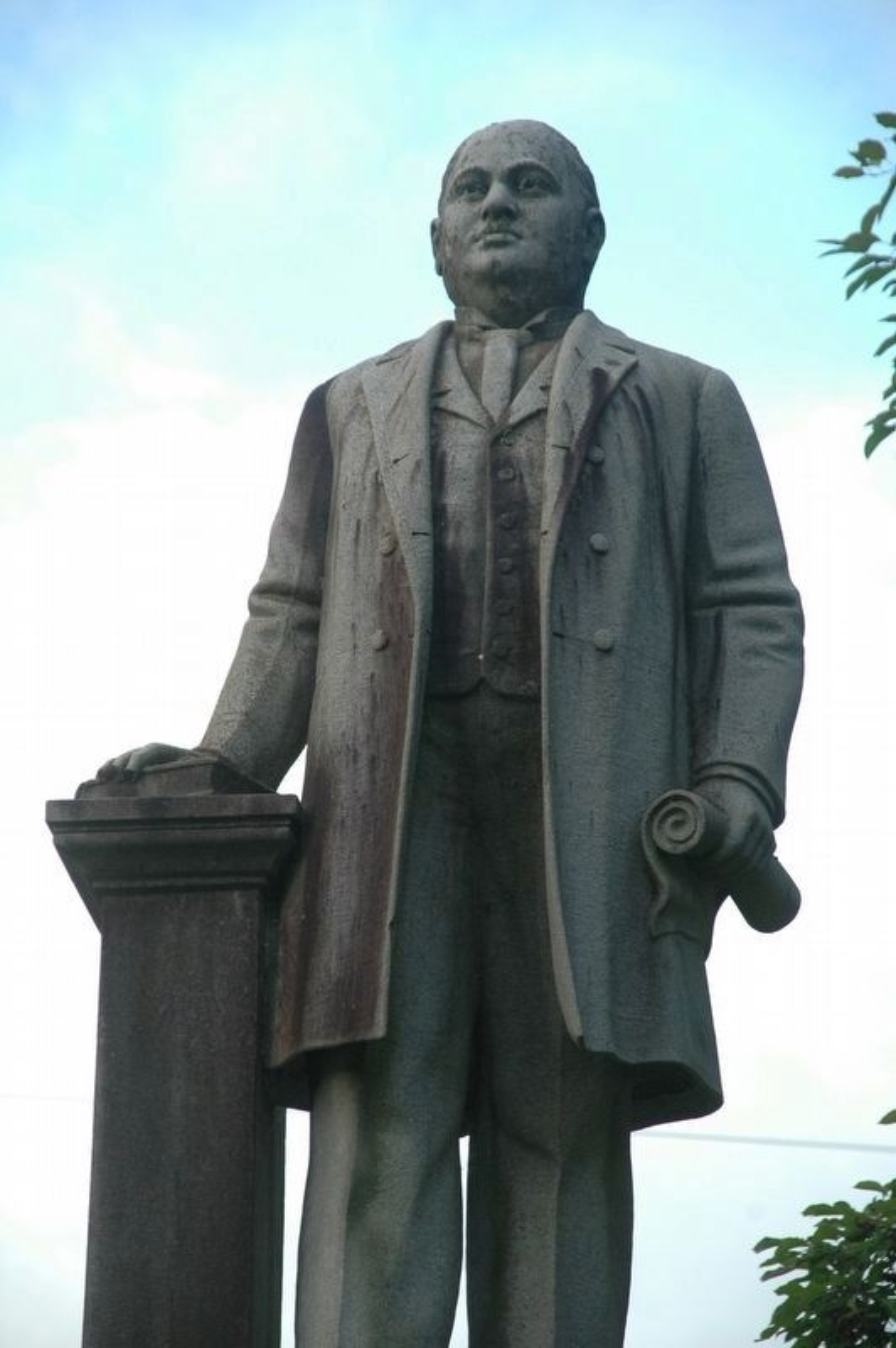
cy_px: 674
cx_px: 448
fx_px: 5609
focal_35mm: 150
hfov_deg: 9.1
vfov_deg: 13.7
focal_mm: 100
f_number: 5.6
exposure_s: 1/160
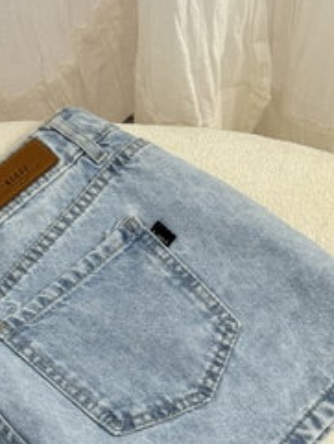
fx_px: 1362
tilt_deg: -68.4
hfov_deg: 13.8
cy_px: 426
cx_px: 26
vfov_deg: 18.1
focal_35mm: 106
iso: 64
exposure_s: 1/100
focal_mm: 6.76
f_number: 1.78
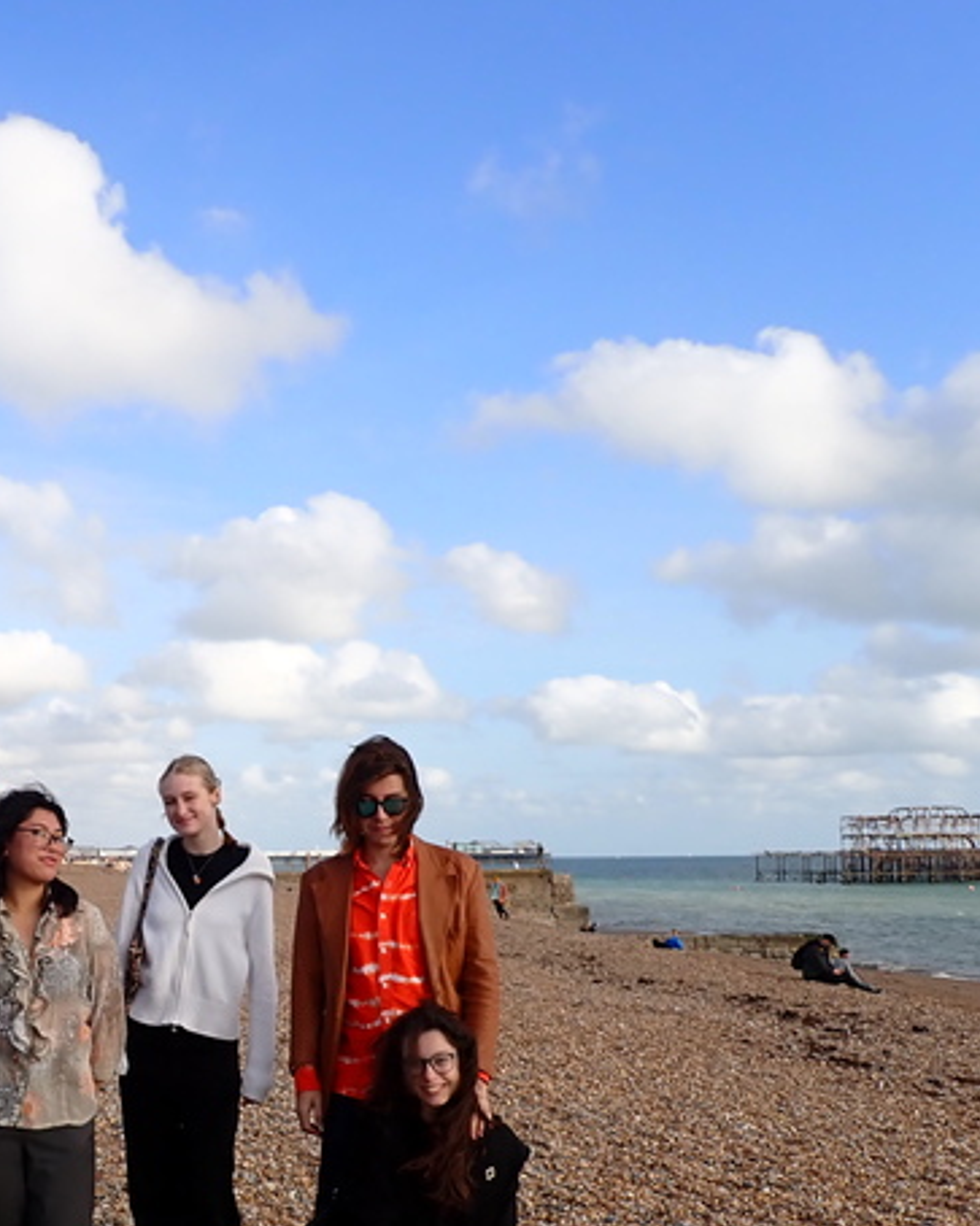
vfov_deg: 42.4
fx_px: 1560
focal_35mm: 43
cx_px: 30
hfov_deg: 32.4
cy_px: 799
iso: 100
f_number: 8
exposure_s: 1/160
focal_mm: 4.5
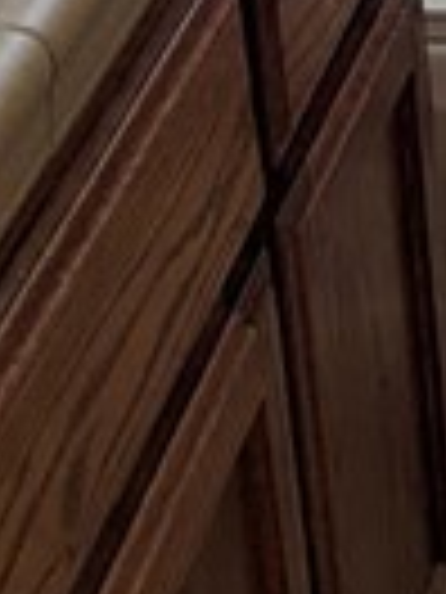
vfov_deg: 10.5
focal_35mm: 186
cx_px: 836
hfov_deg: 7.7
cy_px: -110
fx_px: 3195
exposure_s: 1/107
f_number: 1.85
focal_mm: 6.81
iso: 146
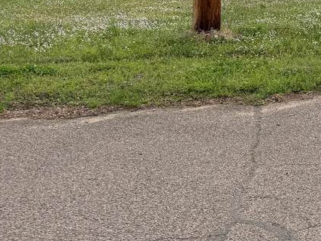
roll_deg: -3.2
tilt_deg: -3.0
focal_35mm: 72
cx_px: 459
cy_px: -43
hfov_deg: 22.8
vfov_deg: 19.3
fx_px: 667
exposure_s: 1/2445
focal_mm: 6.76
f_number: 1.78
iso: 80
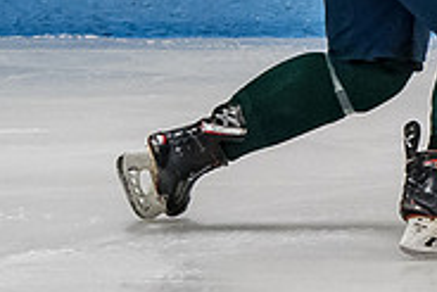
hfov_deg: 2.6
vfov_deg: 1.7
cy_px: -131
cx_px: 876
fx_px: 9646
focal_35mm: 794
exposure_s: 1/800
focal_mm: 116
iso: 2500
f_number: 4
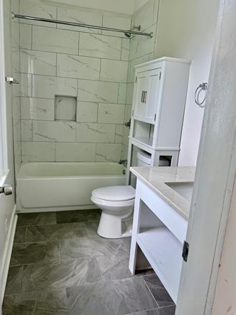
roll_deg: -3.7
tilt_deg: -11.7
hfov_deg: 53.0
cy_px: 146
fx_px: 236
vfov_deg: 67.2
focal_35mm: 26
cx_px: 112
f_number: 1.78
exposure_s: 1/121
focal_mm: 6.76
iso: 64
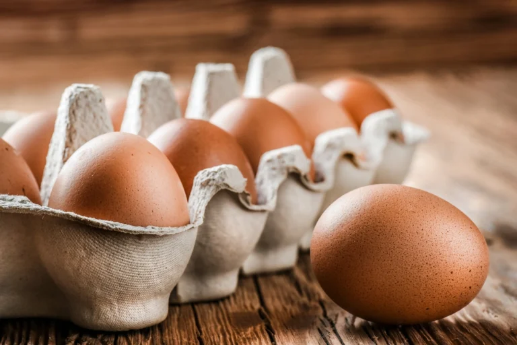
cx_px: 258
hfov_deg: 19.5
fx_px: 1508
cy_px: 172
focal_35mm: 105
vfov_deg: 13.0
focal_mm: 105
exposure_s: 1/125
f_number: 13
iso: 1000
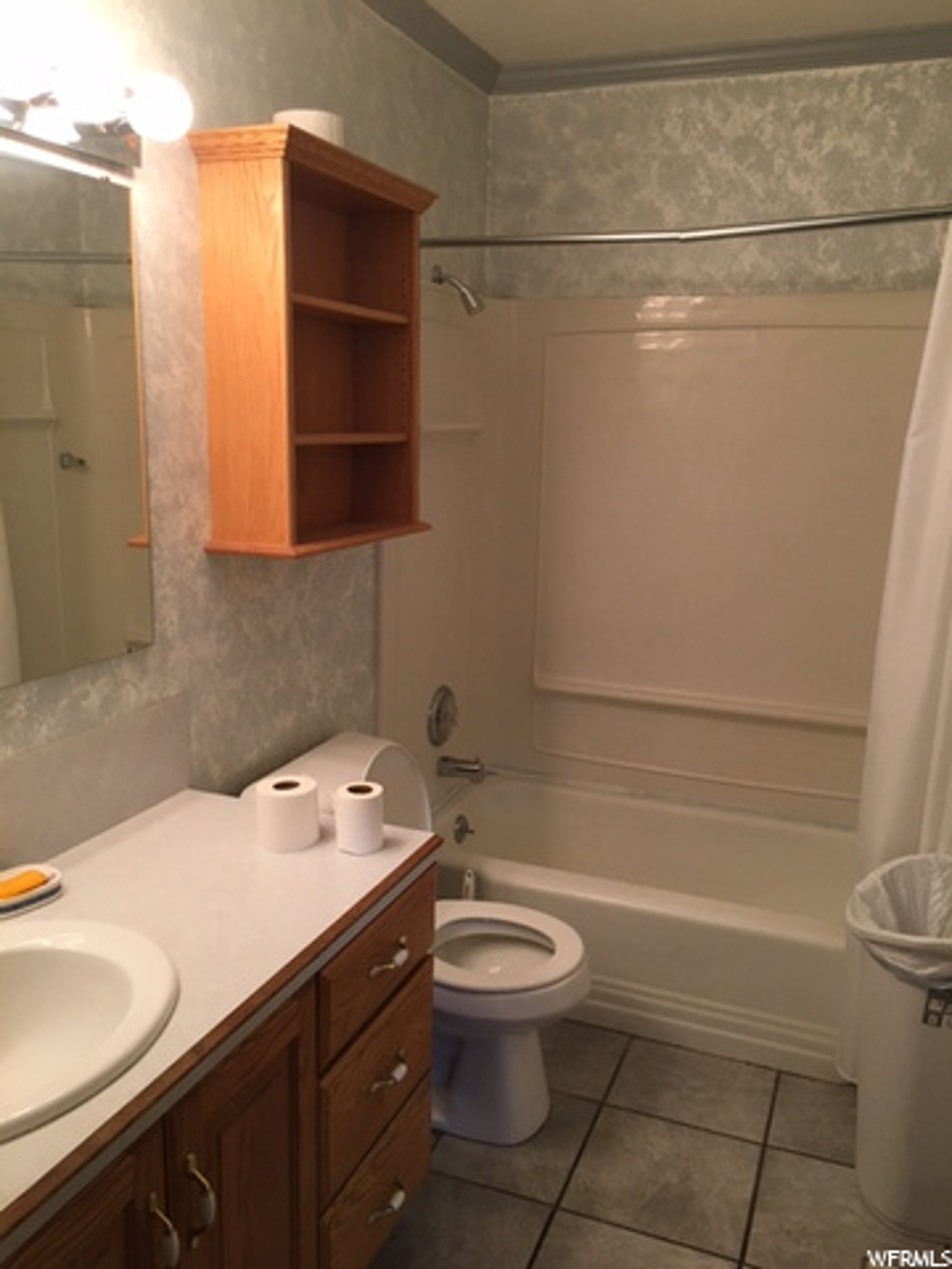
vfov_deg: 61.7
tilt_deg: -10.4
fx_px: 1063
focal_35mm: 29
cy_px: 634
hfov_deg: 48.2
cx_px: 476
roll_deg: +0.1
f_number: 2.2
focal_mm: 4.15
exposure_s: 1/30
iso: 100
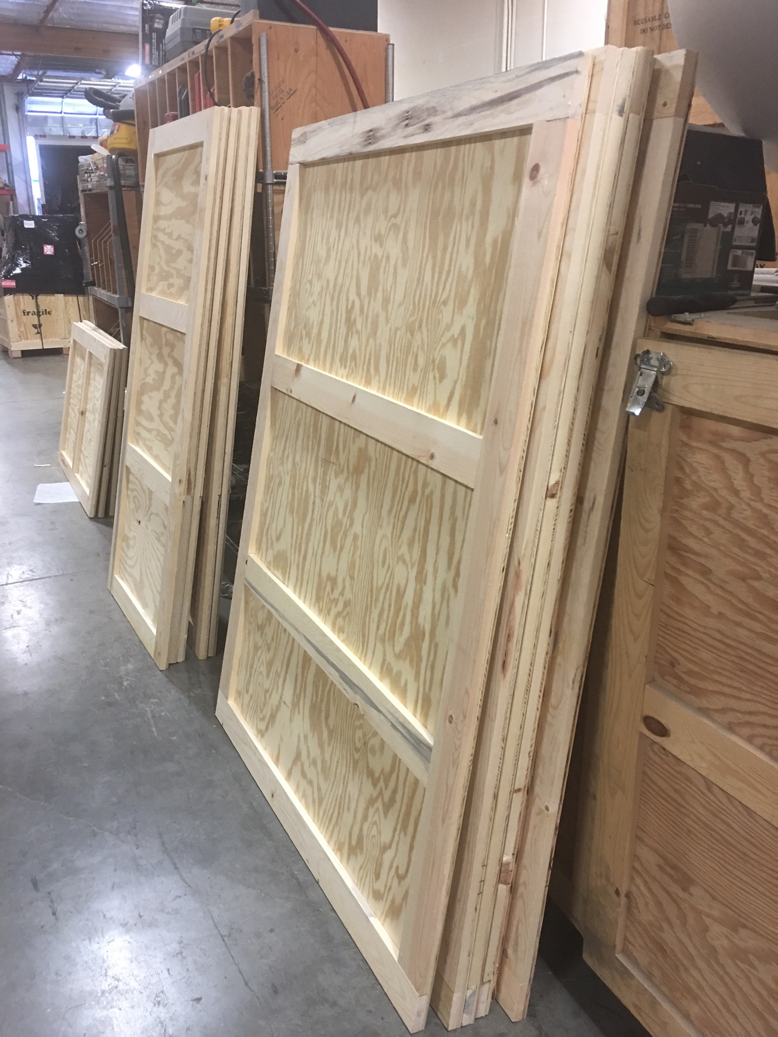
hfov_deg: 48.2
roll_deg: -0.2
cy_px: 518
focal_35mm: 29
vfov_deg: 61.7
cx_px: 389
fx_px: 869
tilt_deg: -16.6
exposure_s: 1/15
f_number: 2.2
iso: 64
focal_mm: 4.15
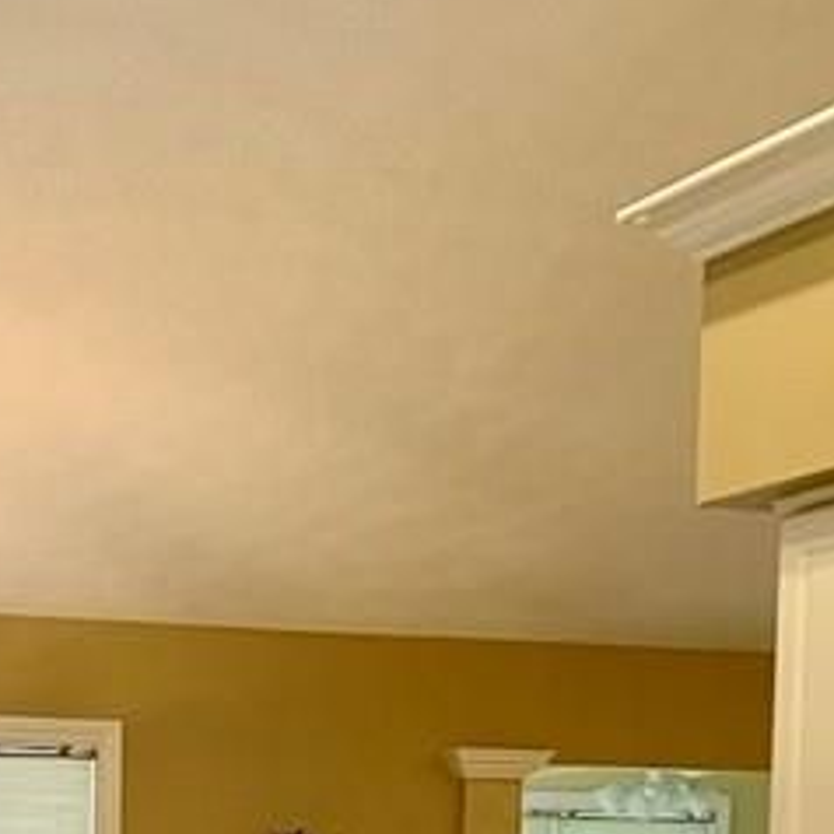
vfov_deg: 16.3
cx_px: 112
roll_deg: -1.3
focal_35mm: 99
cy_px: 1177
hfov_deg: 17.4
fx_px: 2699
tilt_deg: -4.7
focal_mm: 5.7
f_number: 1.5
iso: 100
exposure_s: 1/60
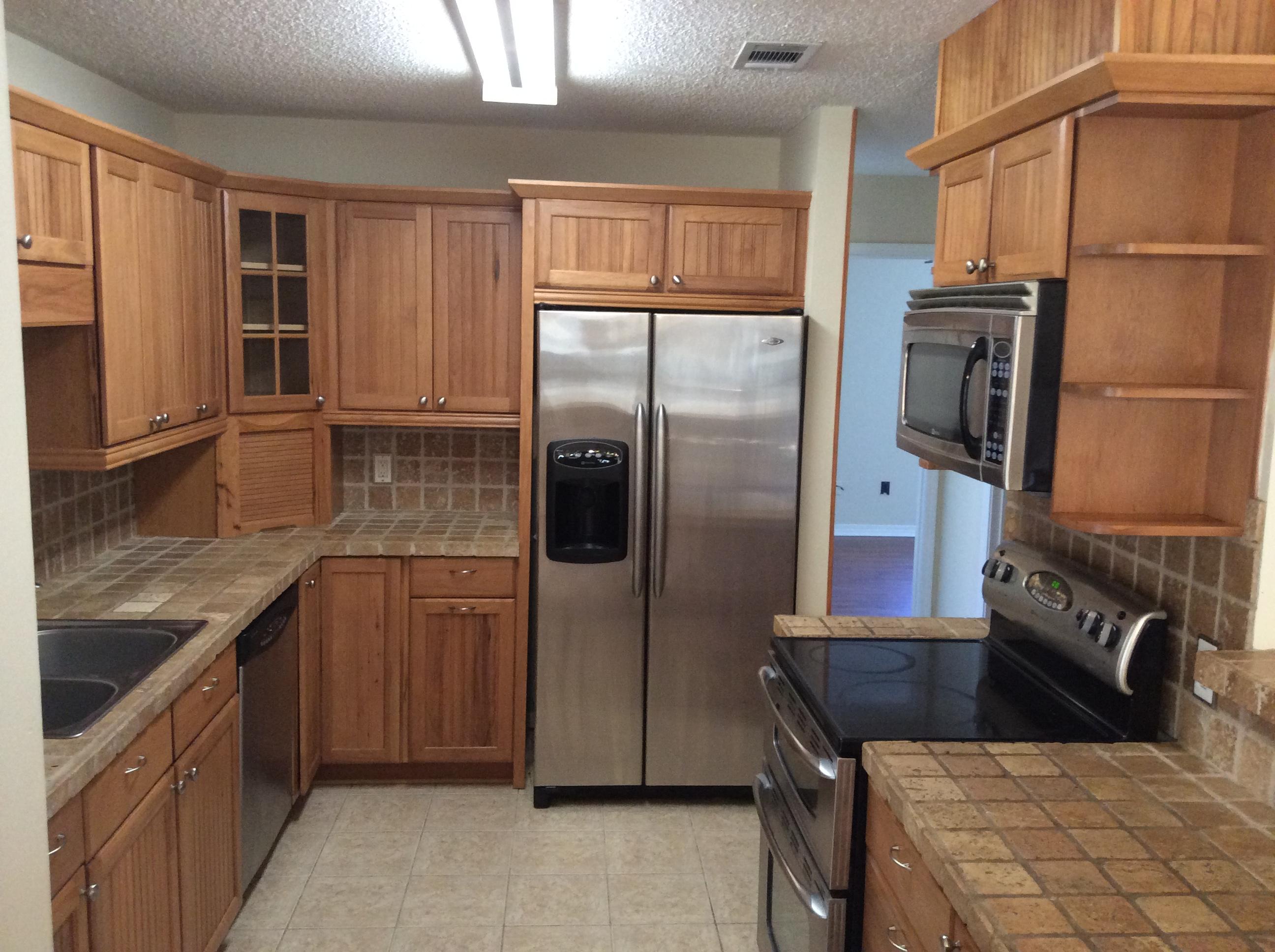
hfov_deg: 56.9
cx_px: 638
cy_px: 476
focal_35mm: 32
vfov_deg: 44.1
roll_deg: -1.1
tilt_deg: -8.3
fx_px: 1177
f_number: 2.4
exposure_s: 1/24
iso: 160
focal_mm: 3.3
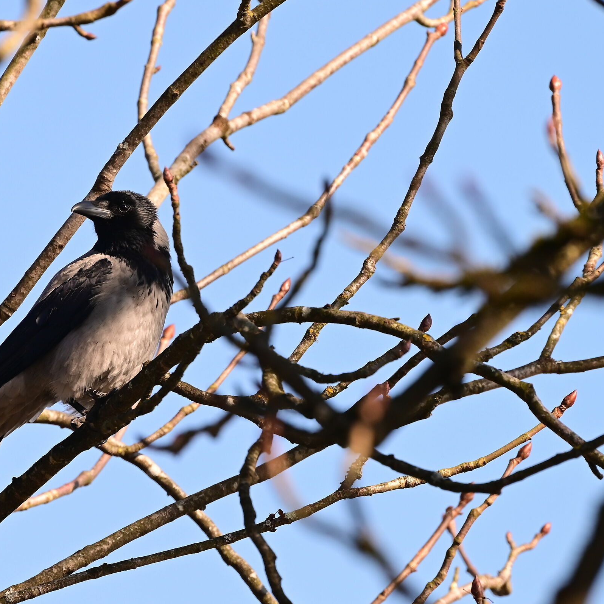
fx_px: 11351
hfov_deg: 3.0
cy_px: 302
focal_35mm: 575
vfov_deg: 3.0
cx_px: 172
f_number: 9
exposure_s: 1/250
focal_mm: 300
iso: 320
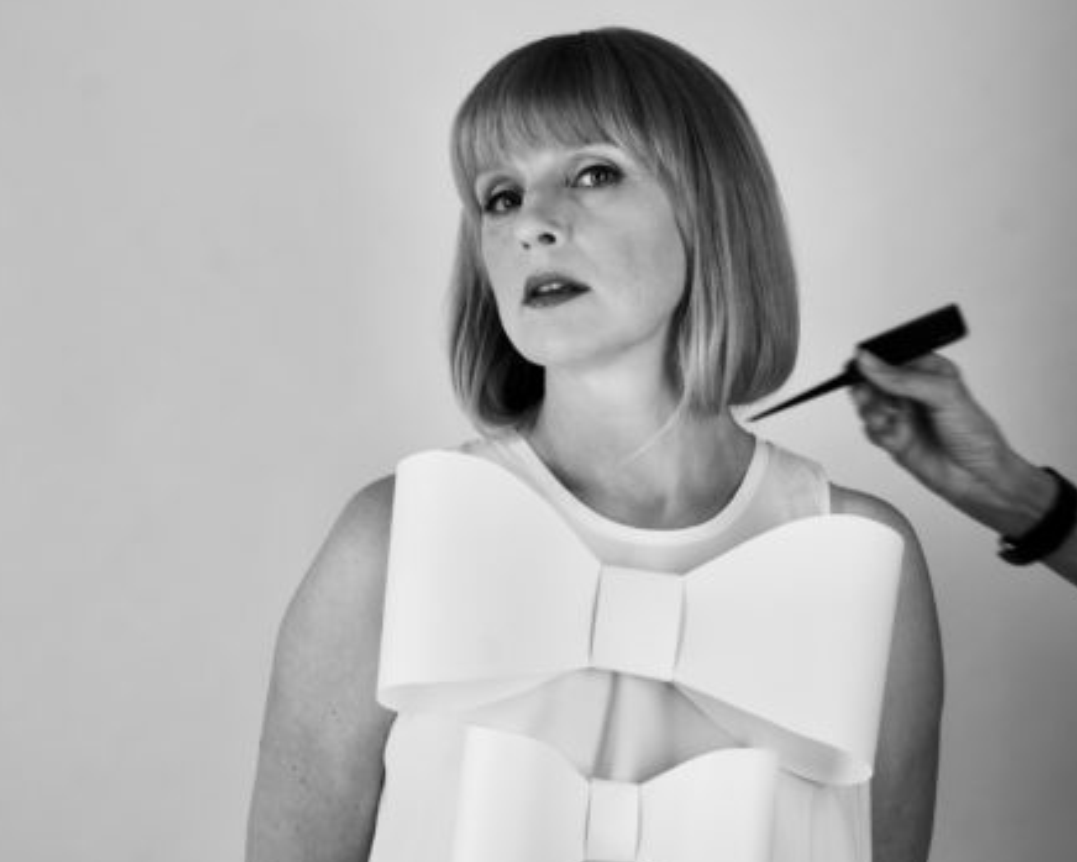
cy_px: 359
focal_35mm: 95
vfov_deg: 16.2
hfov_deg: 20.2
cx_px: 516
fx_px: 3029
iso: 800
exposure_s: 1/40
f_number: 5
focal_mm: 69
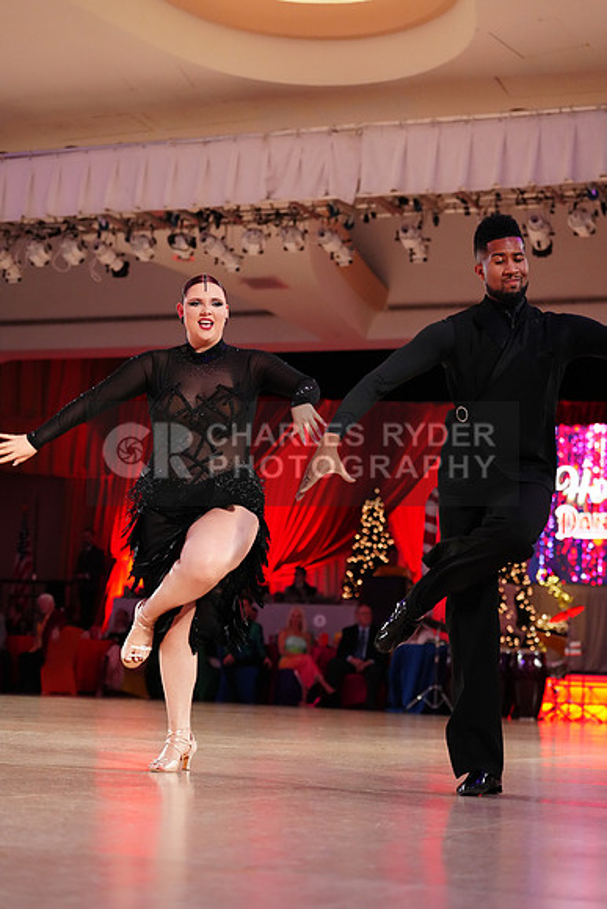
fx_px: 1769
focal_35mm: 70
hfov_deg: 19.5
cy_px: 454
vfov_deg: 28.8
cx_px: 304
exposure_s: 1/500
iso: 4000
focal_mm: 70
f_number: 3.2
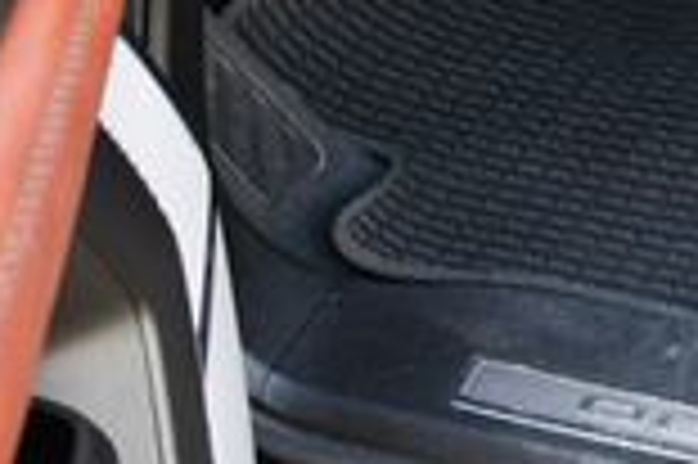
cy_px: -441
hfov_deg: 12.7
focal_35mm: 149
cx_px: 1207
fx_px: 2886
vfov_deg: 8.7
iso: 640
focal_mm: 18
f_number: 3.5
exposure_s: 1/250
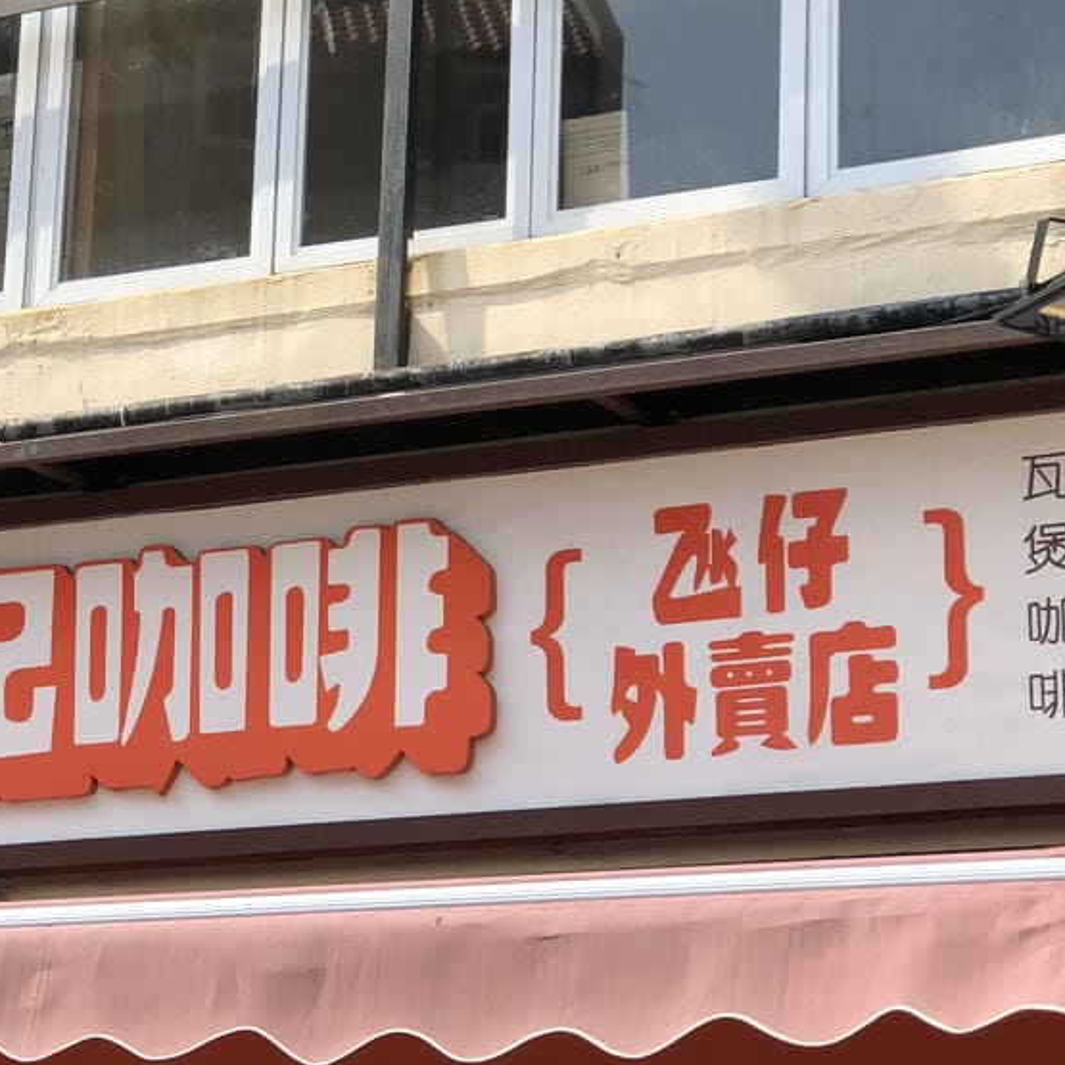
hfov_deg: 15.8
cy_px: 645
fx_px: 3794
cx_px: 159
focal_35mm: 109
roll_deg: -3.1
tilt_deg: +14.8
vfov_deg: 16.0
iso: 20
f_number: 2.8
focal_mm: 6.6
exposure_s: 1/461
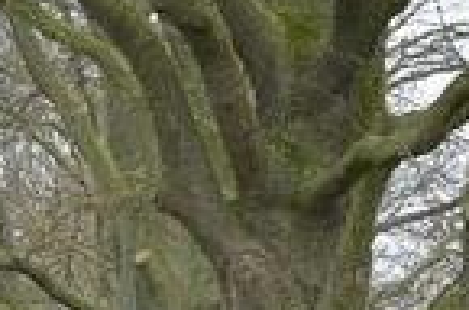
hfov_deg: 4.7
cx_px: -752
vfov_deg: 3.2
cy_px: 869
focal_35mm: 423
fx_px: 5499
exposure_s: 1/90
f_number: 4.8
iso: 400
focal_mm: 40
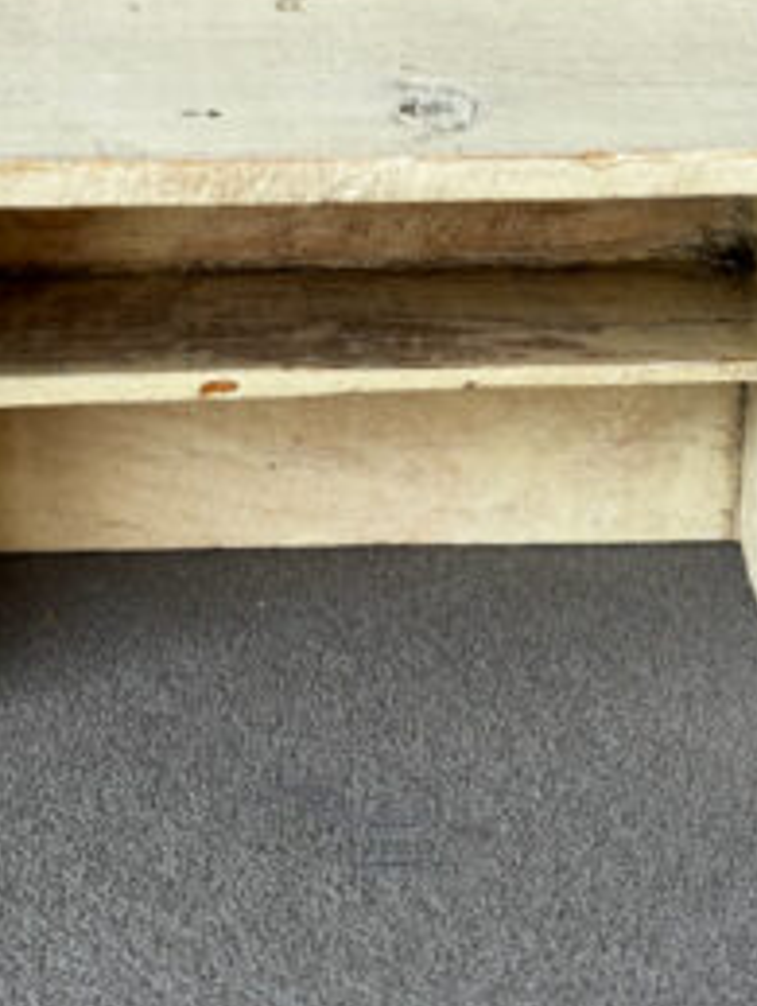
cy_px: 291
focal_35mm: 74
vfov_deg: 26.1
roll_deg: +0.9
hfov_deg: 19.9
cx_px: 330
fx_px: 2152
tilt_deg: -23.2
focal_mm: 6.76
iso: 50
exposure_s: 1/121
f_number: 1.78
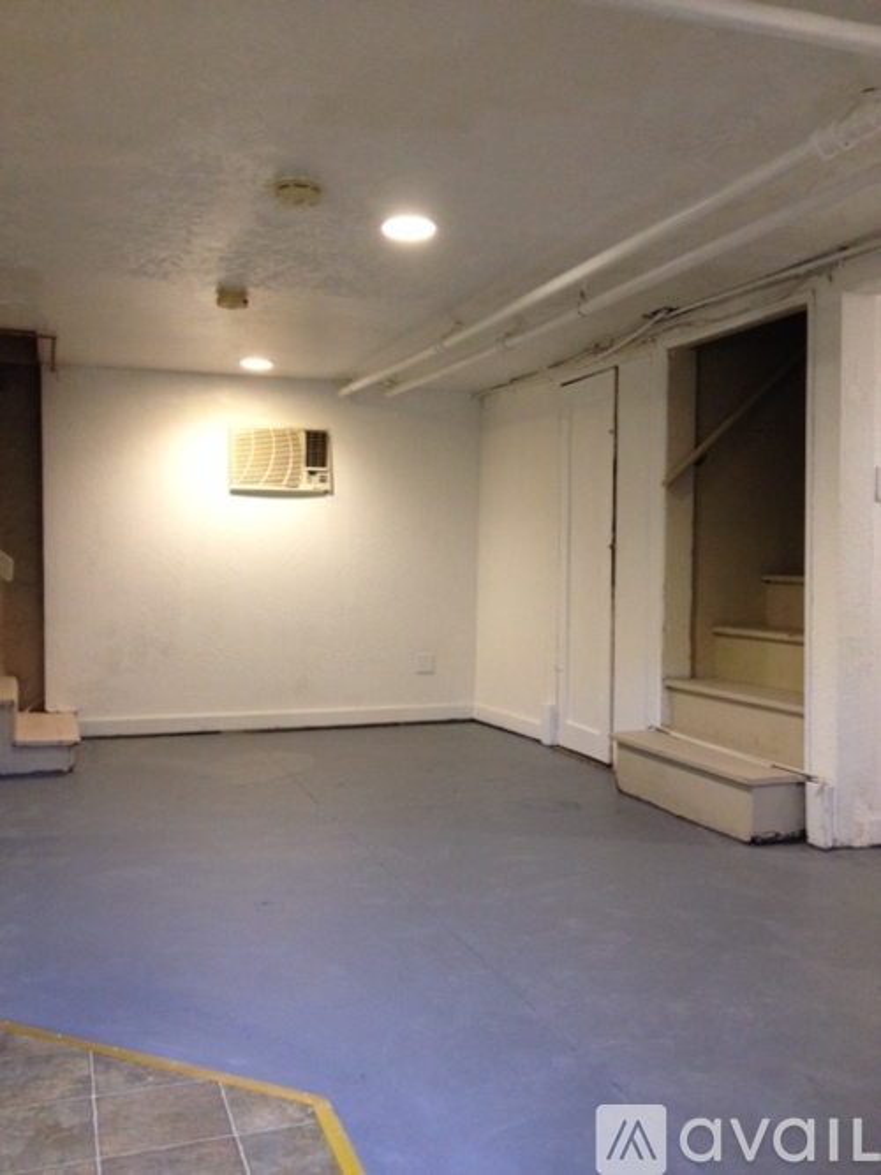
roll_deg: +1.6
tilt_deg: -4.8
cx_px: 440
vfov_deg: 52.6
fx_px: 1188
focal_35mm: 35
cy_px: 588
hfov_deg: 40.7
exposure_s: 1/20
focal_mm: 4.28
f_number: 2.4
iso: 160
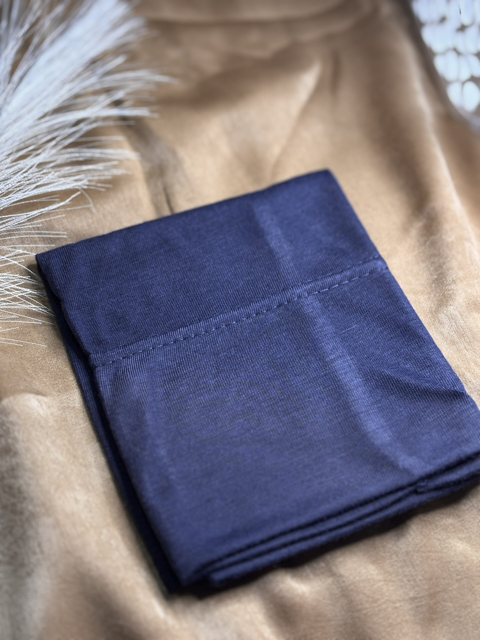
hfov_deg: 28.0
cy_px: 320
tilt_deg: -58.1
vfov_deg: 36.8
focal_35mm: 52
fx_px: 961
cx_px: 240
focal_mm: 5.96
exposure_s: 1/48
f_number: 1.6
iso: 160
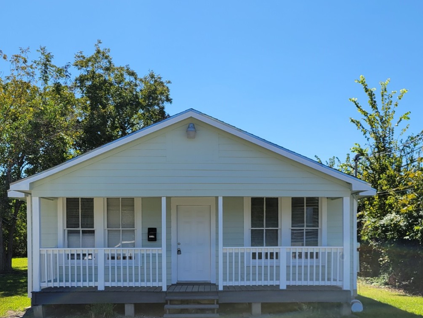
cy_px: 263
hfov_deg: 46.8
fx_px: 489
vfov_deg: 34.6
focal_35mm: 40
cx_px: 202
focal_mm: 5.4
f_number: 1.8
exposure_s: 1/2157
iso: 40
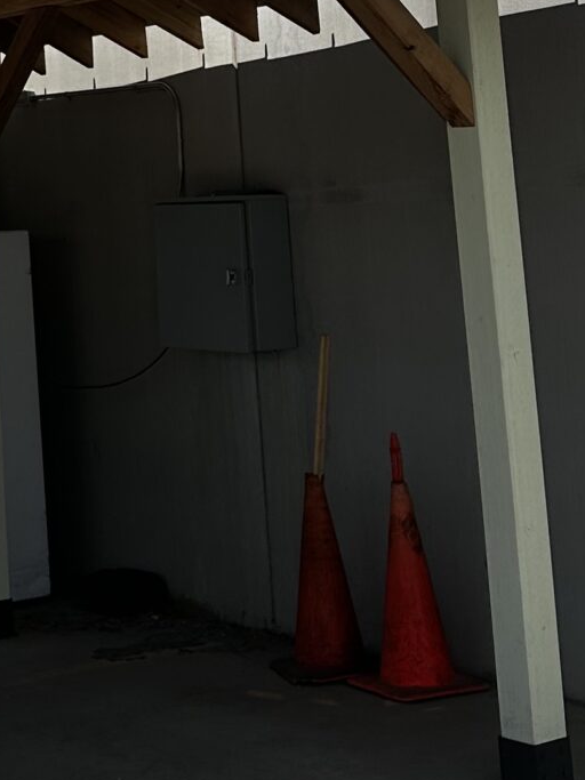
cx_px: -85
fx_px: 2029
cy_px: -100
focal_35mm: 90
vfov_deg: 20.6
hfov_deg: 15.9
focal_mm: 6.86
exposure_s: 1/7576
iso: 80
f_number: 1.78
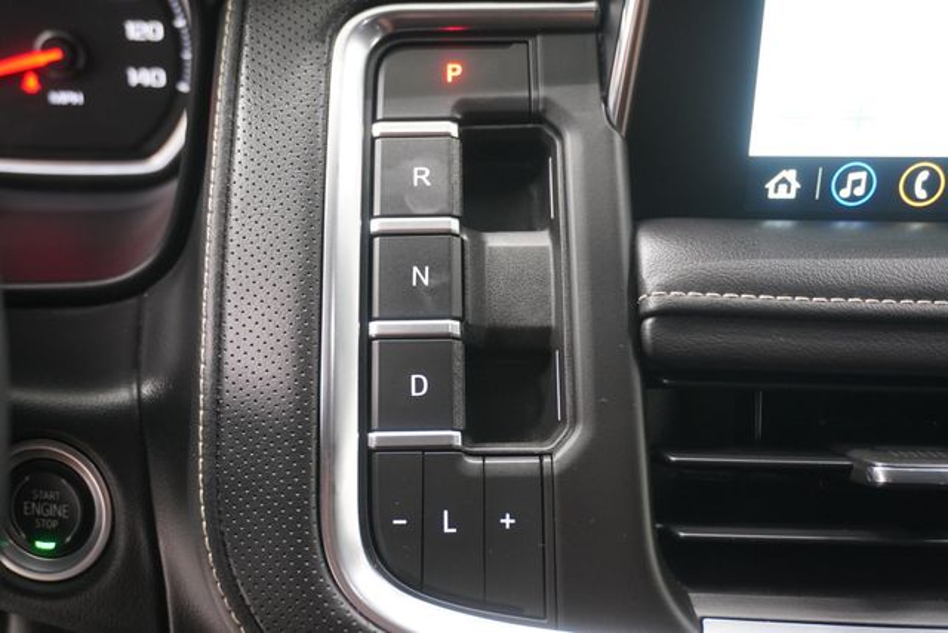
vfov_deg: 31.2
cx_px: 474
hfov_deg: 45.4
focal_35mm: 43
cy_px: 316
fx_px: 1133
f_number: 4.5
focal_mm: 29
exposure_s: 1/60
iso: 2000
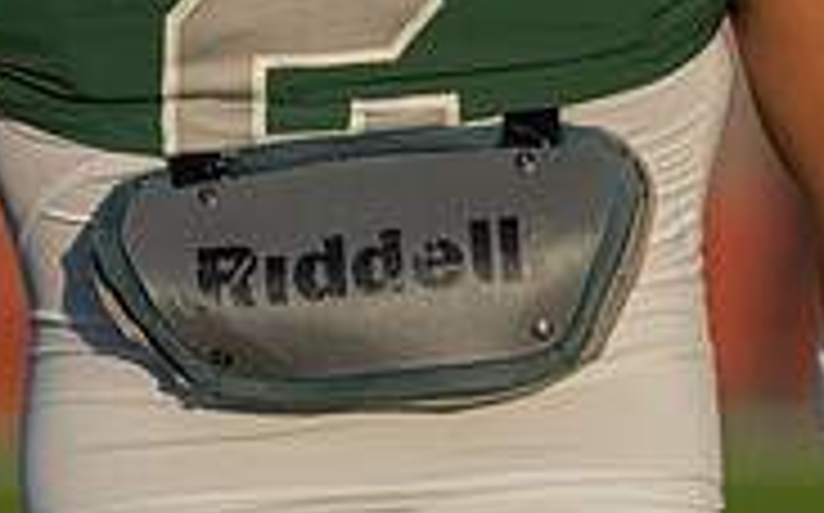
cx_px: 469
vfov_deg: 2.1
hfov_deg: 3.4
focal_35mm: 616
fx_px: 13821
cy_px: -277
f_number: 2.8
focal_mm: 167
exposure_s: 1/2000
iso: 100
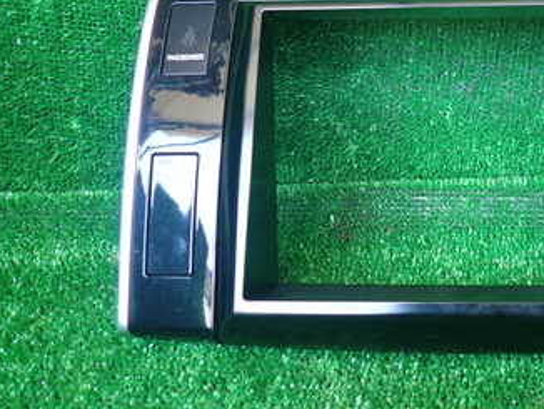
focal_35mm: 46
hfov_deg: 38.5
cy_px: 119
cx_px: 486
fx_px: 723
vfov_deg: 31.2
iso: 200
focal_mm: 4.5
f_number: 2
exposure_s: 1/40
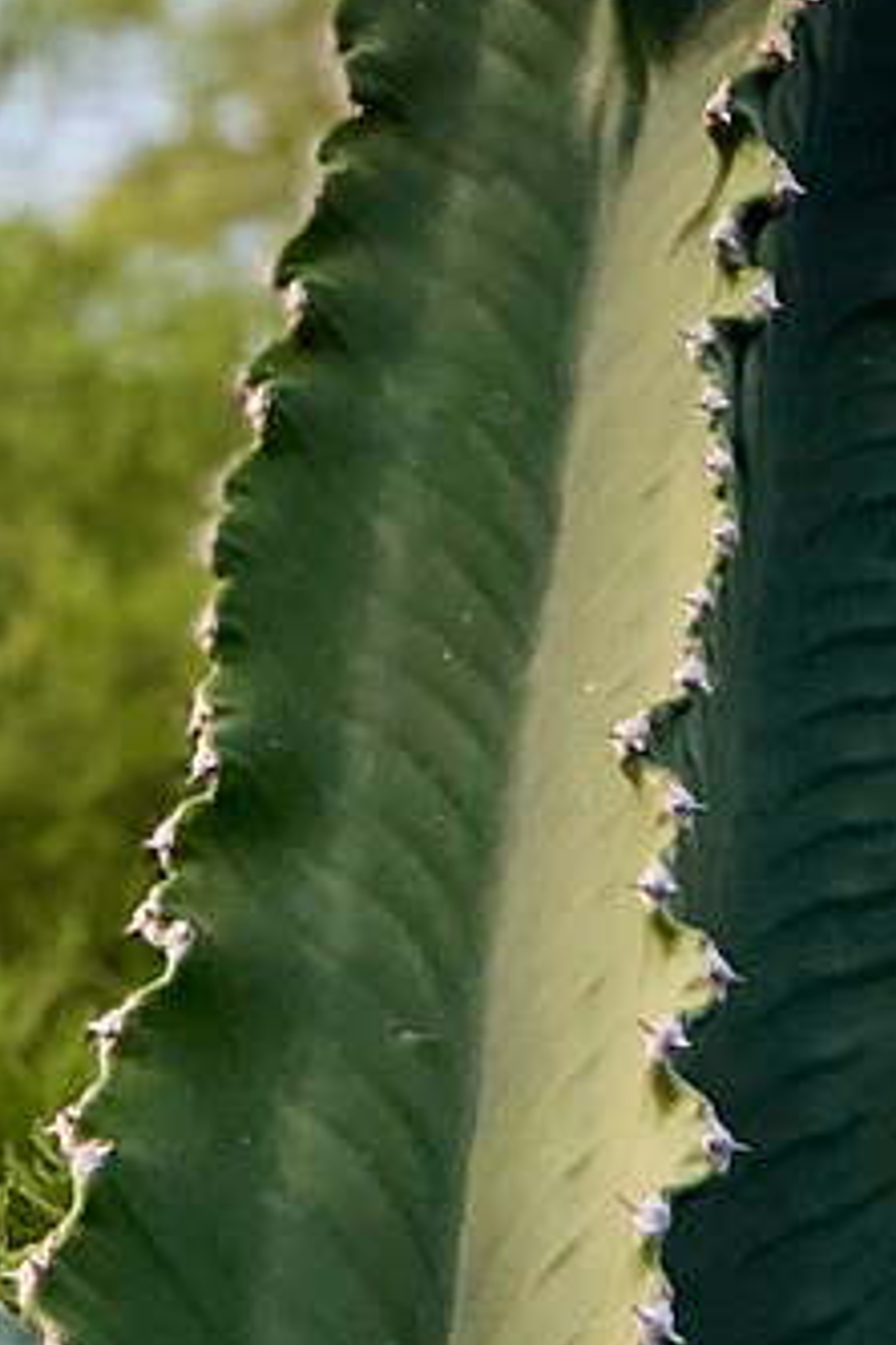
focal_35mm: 285
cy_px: -606
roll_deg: -0.9
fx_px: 10639
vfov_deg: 7.1
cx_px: 412
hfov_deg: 4.8
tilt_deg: +21.0
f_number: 2.8
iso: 32
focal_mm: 6.6
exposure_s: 1/60
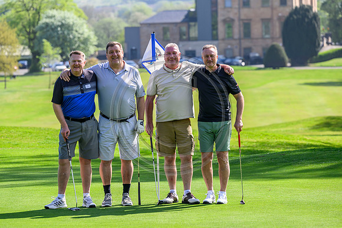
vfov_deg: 7.4
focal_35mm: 185
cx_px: 171
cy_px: 114
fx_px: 1758
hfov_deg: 11.1
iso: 500
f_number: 5
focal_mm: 185
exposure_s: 1/1600
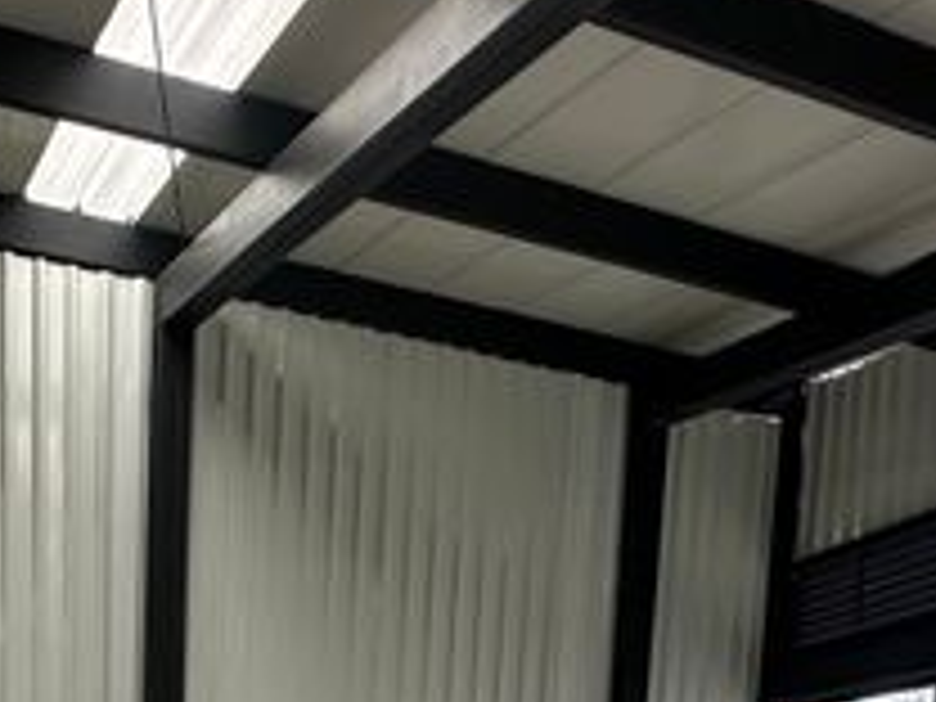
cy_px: 1058
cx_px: 205
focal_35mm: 45
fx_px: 1217
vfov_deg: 24.7
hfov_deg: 40.6
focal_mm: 2.22
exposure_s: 1/128
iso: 40
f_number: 2.2
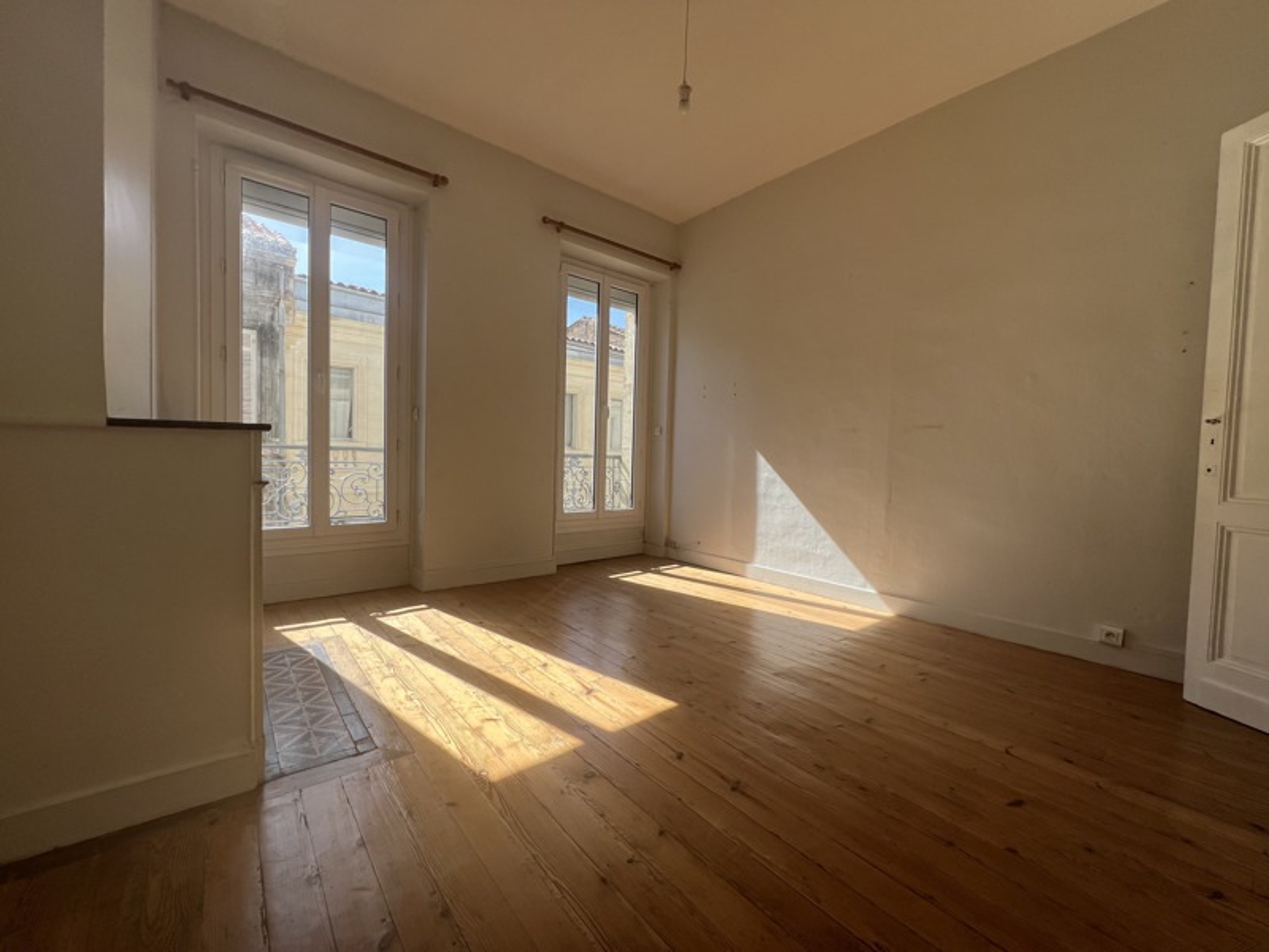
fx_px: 477
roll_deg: -1.8
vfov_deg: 89.9
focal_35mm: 13
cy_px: 476
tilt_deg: -3.3
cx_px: 634
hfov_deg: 106.2
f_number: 1.8
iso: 32
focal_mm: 1.57
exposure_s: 1/485
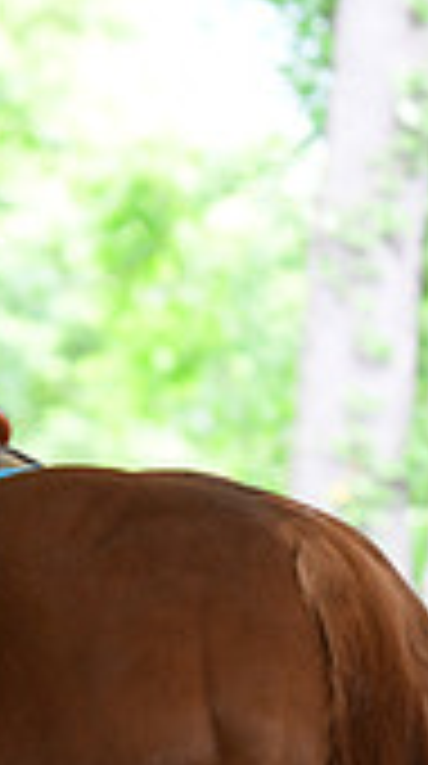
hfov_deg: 1.7
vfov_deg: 3.0
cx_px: -599
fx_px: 14518
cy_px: 641
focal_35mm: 716
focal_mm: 200
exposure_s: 1/250
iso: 2000
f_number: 4.5
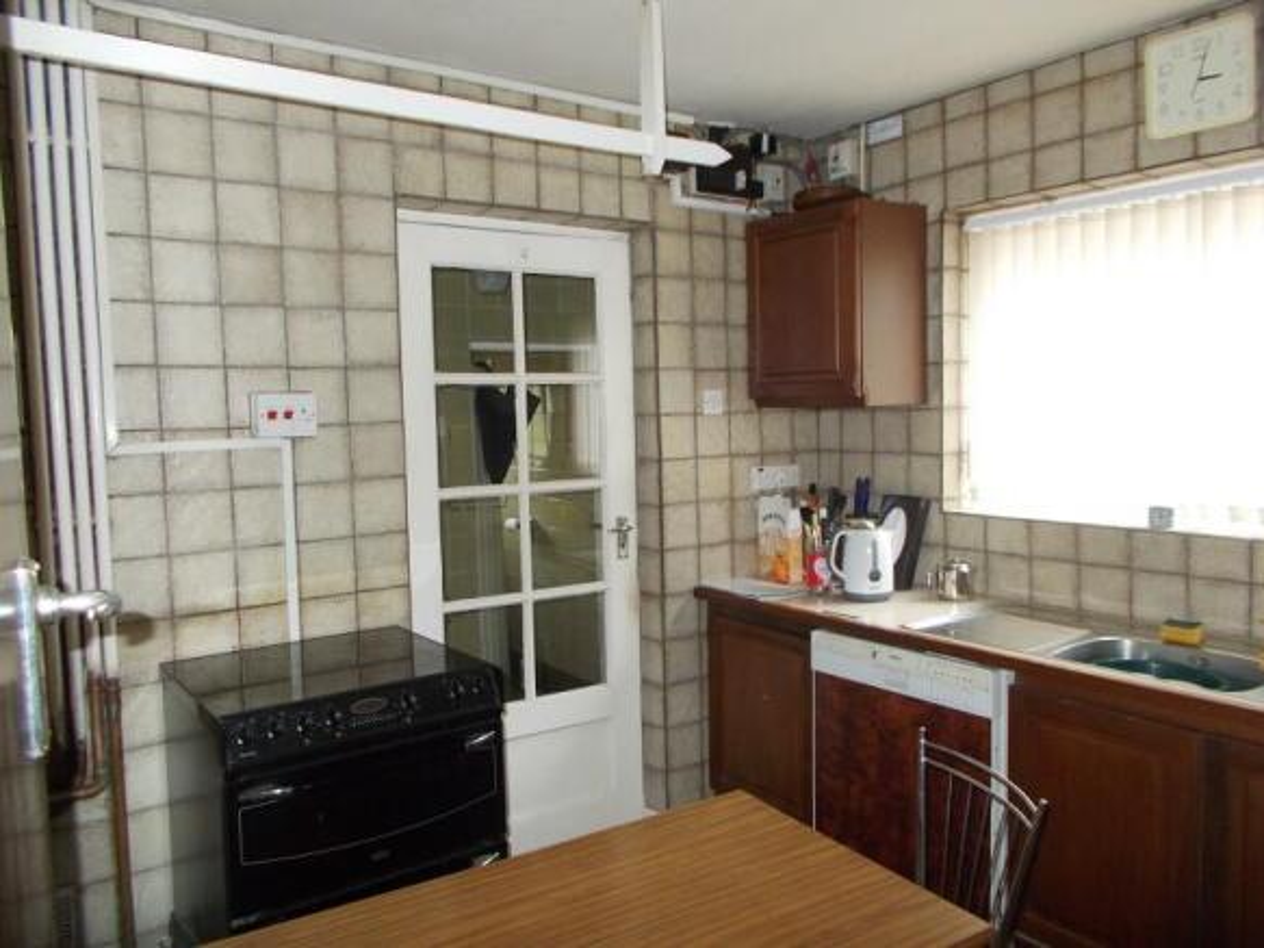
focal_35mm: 26
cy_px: 474
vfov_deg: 53.0
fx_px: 949
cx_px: 632
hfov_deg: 67.3
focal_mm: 4.6
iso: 200
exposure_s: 1/25
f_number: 3.2
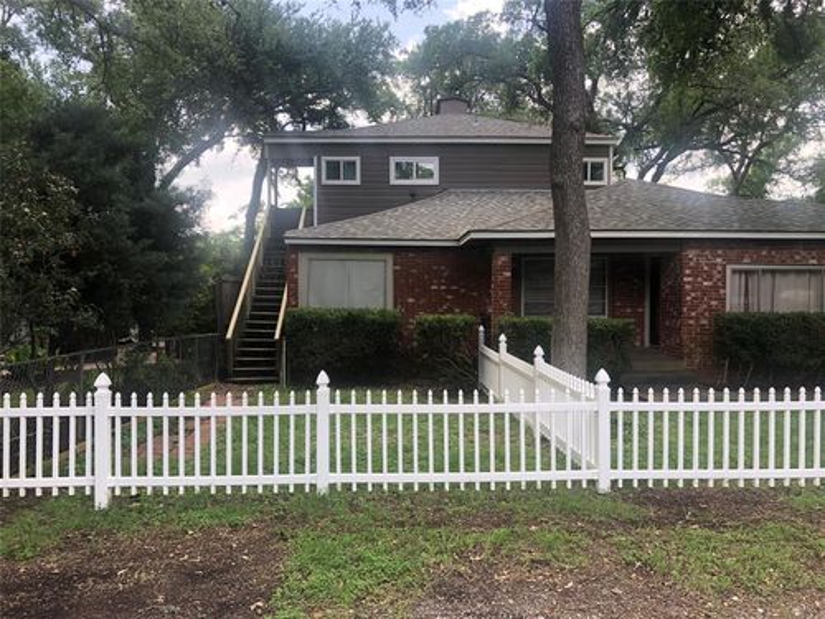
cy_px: 310
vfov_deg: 49.7
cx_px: 412
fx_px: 667
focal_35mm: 28
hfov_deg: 63.4
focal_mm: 4
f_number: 1.8
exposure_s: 1/277
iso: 20
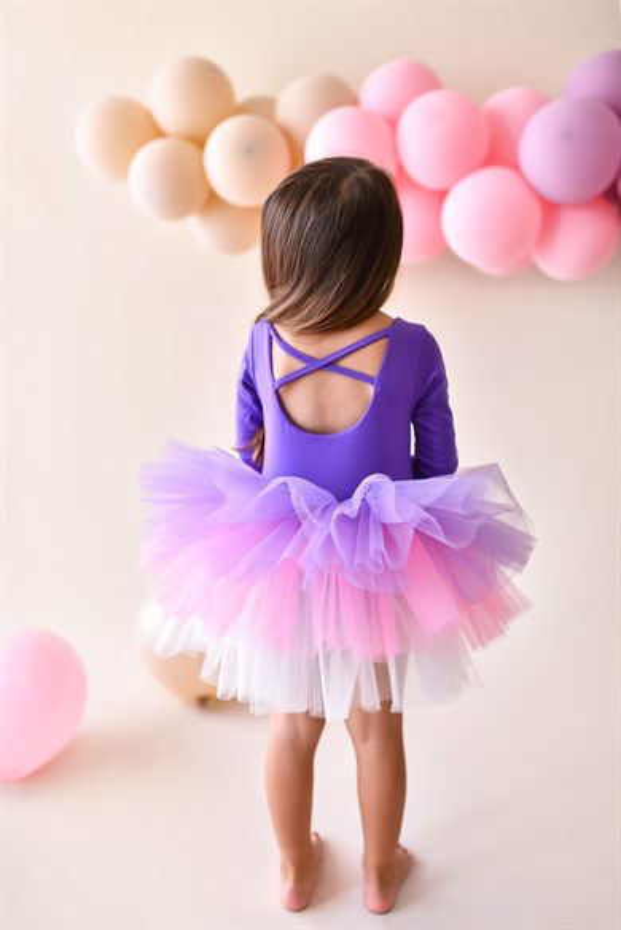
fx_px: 904
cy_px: 465
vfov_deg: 54.4
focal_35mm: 35
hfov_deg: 37.9
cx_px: 310
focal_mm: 35
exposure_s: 1/320
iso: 320
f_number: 2
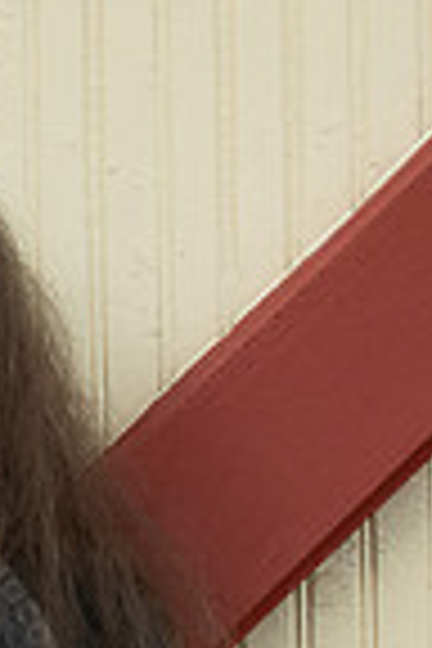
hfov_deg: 3.2
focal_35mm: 431
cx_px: -220
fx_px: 7757
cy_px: 954
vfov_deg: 4.8
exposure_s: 1/320
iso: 500
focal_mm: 92
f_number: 3.2
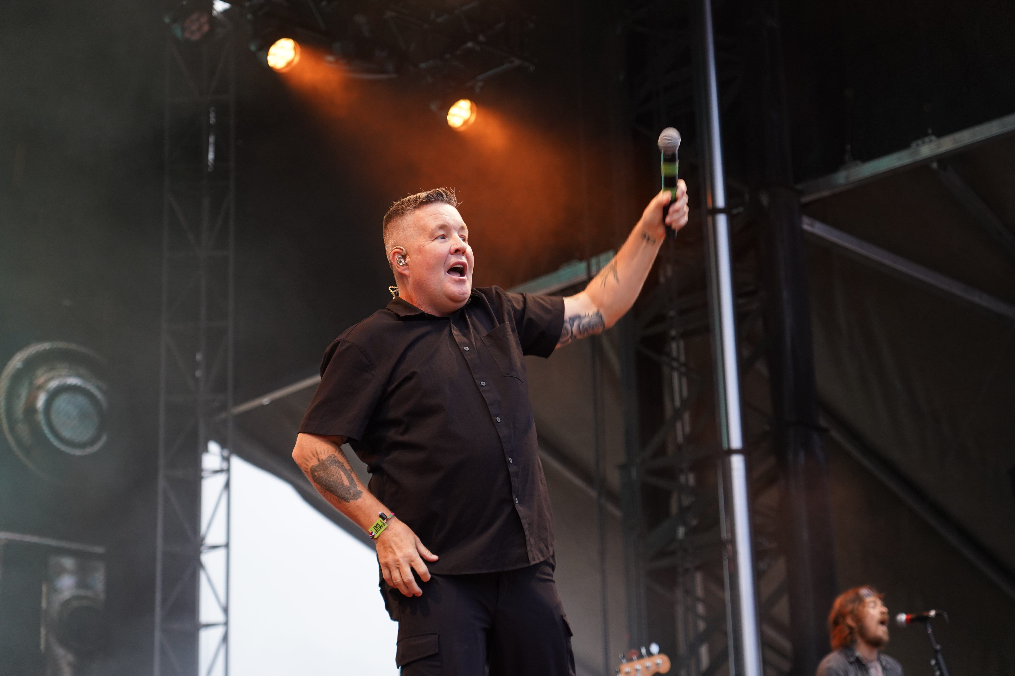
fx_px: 2143
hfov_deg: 26.7
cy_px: 338
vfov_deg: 17.9
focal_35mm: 76
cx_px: 508
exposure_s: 1/160
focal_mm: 76
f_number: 4
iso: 1600
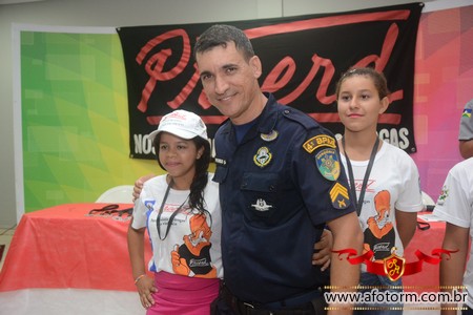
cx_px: 236
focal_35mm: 36
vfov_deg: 36.9
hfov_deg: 53.1
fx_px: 473
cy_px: 158
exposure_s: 1/80
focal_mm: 24
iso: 1600
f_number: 3.8
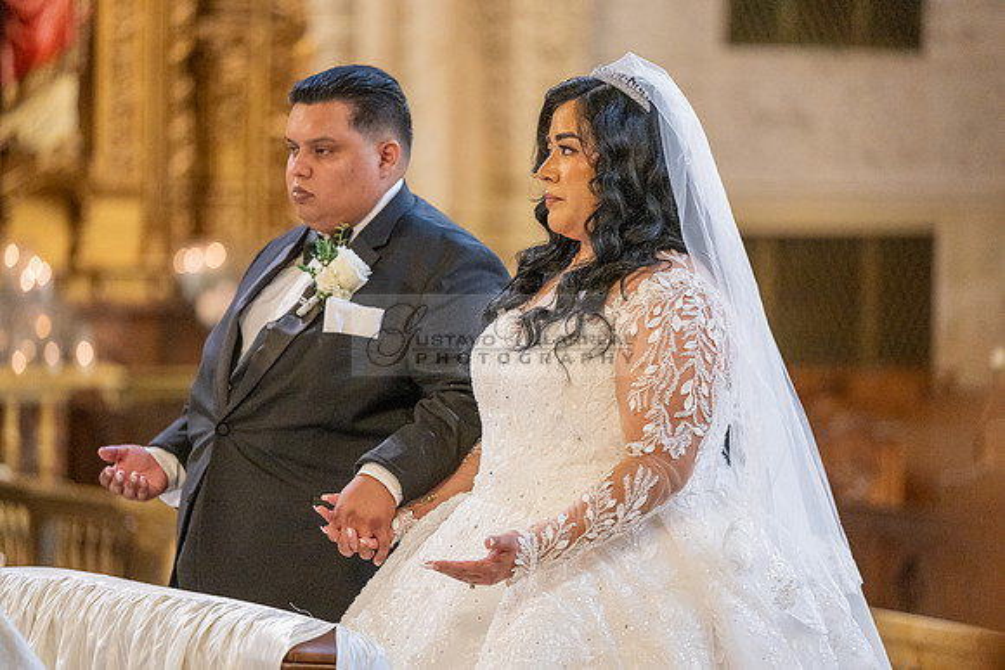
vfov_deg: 8.3
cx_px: 502
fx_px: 4607
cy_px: 335
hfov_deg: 12.4
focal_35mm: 165
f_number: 2.8
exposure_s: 1/160
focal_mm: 165
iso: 2000
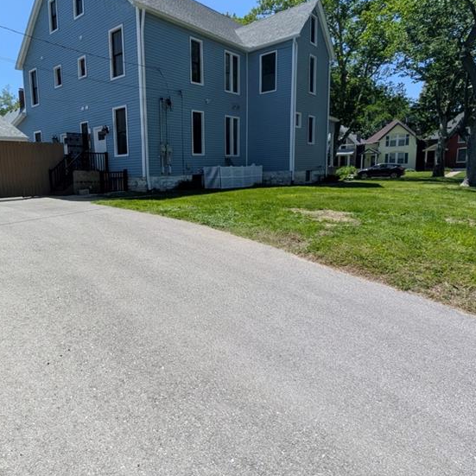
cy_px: 222
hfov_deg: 64.9
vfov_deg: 67.2
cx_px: 146
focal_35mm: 23
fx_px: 358
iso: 52
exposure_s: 1/1481
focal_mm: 1.83
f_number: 2.2
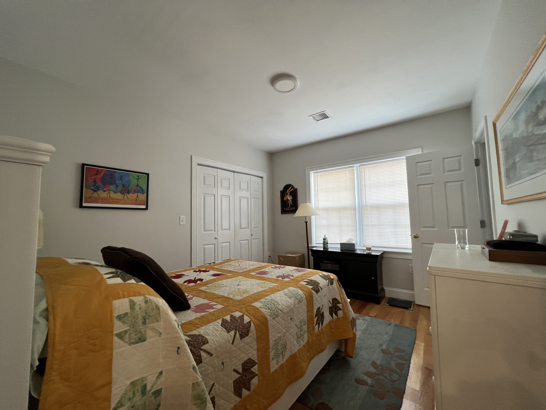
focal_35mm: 13
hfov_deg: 106.2
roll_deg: +0.9
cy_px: 205
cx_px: 273
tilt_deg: +3.0
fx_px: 205
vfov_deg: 89.9
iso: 200
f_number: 1.8
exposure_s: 1/120
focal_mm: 1.57
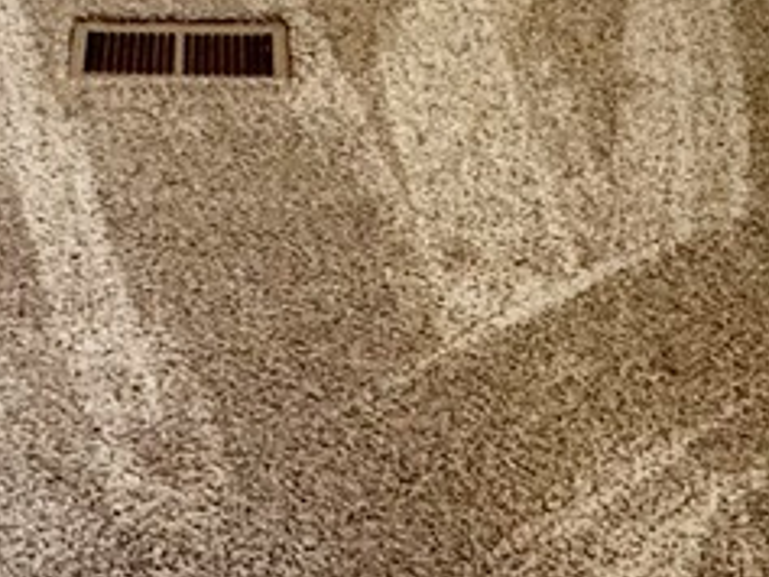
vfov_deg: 12.2
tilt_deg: -2.7
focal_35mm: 85
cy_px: -960
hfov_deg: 22.7
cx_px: 156
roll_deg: +0.2
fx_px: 1889
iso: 160
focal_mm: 2.22
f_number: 2.2
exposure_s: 1/120
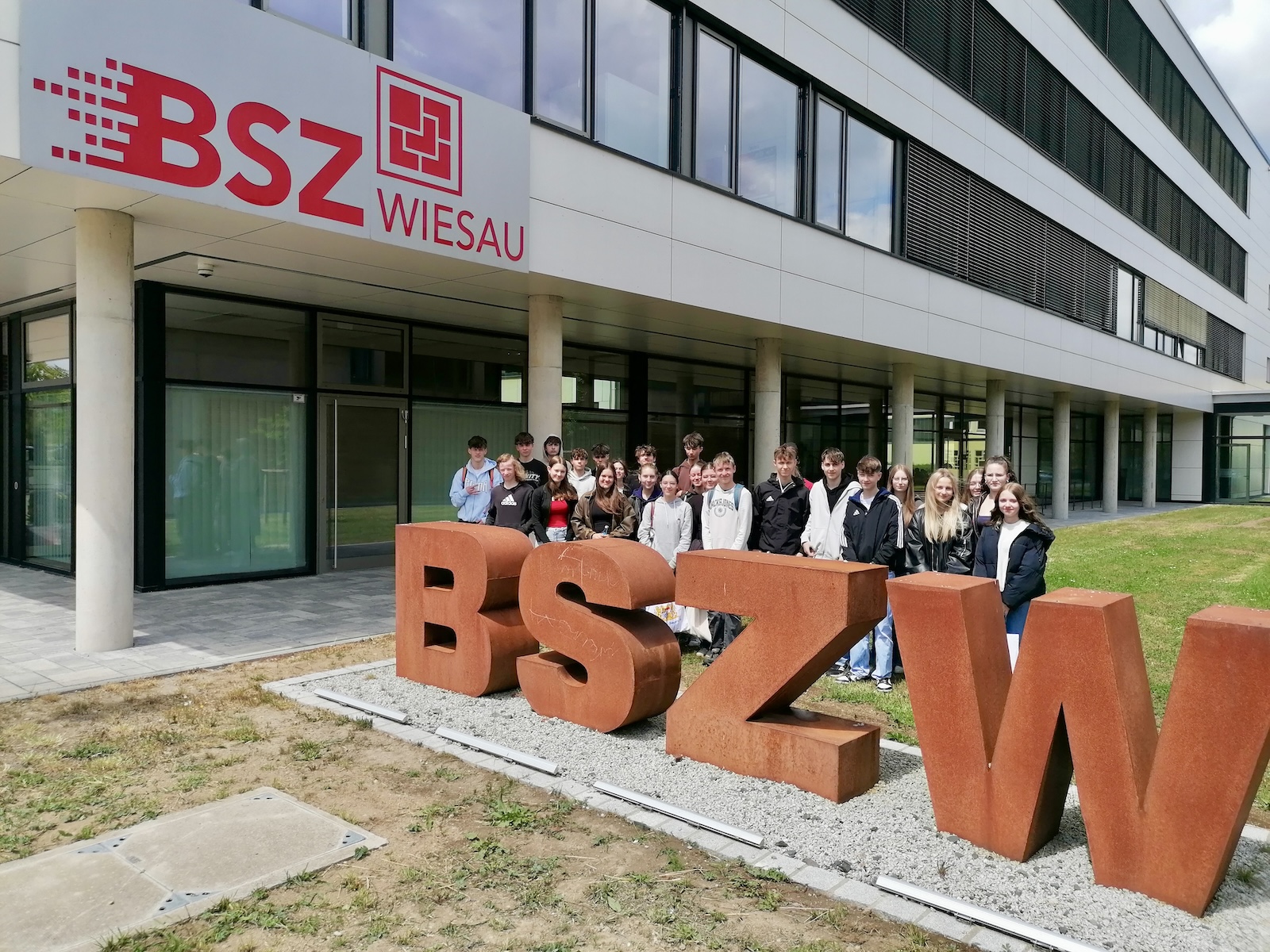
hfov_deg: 65.3
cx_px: 635
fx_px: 991
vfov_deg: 51.4
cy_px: 476
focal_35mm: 27
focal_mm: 4.75
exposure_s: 1/1712
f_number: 1.8
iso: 50
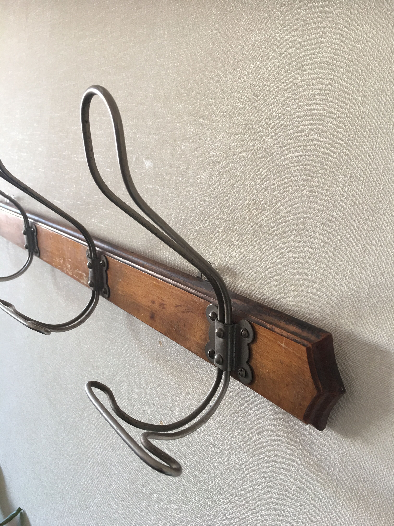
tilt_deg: -8.6
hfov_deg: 48.2
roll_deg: -9.8
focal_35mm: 29
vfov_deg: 61.7
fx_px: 440
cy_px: 263
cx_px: 197
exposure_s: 1/17
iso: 32
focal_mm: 4.15
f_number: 2.2
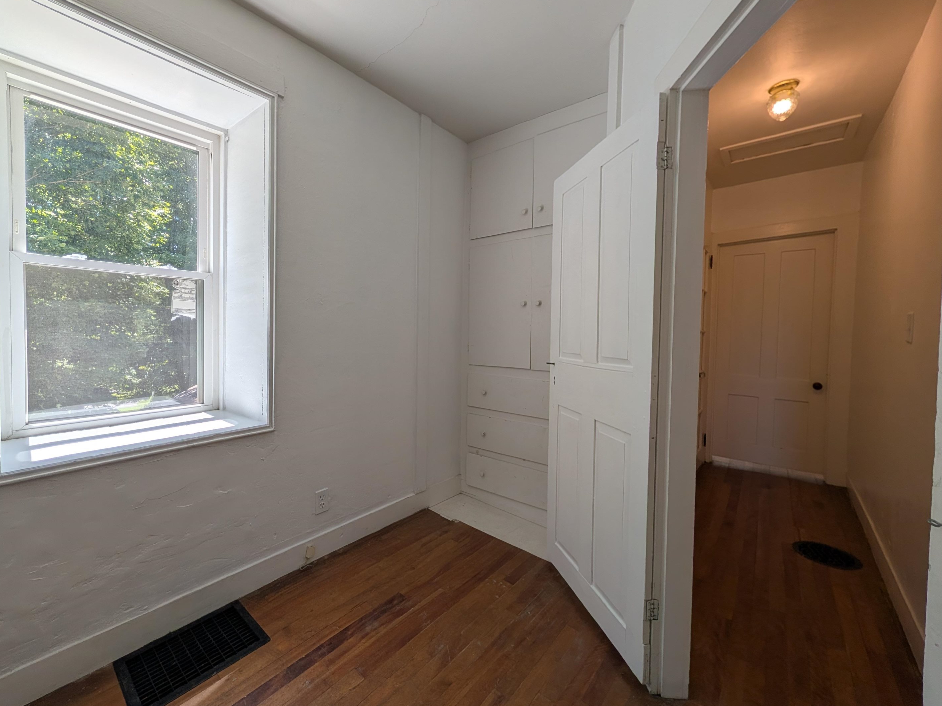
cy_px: 342
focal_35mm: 13
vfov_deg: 89.9
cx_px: 449
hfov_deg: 106.1
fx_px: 354
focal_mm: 2.02
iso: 41
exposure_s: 1/406
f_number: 1.7
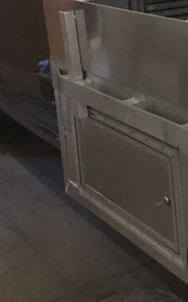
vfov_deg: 23.3
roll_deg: +2.7
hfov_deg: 13.2
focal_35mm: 85
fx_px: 697
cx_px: 381
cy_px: -4
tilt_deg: -6.0
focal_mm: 4.15
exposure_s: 1/30
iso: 200
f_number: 2.2
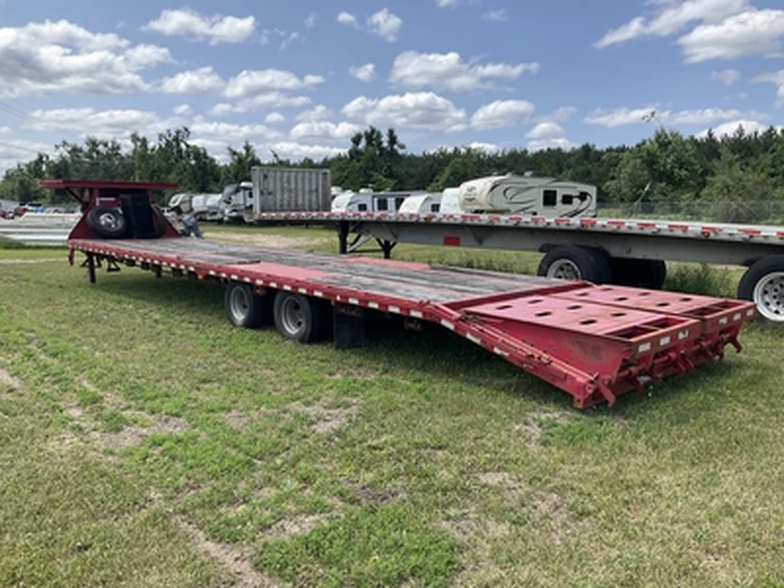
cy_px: 294
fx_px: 657
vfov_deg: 48.2
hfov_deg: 61.7
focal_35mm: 29
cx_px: 392
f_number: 1.8
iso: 25
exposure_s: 1/1626
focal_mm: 3
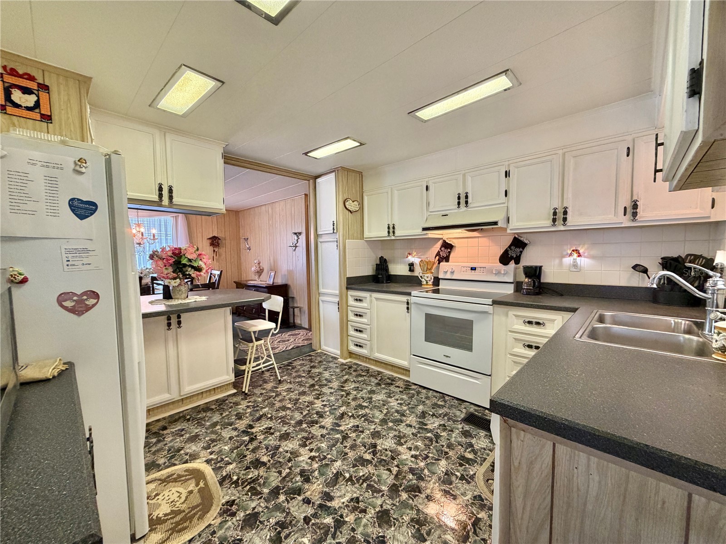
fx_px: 294
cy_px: 272
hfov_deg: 102.1
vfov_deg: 85.7
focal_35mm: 14
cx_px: 363
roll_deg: +0.8
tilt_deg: -4.0
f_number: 2.2
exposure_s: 1/60
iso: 250
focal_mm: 2.22
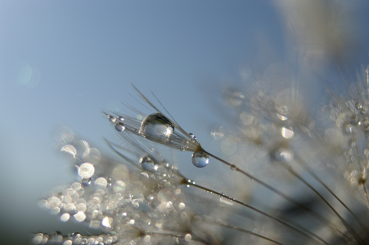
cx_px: 184
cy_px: 122
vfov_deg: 31.8
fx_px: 430
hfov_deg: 46.4
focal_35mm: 42
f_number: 4.5
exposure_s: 1/1500
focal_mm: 28
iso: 100
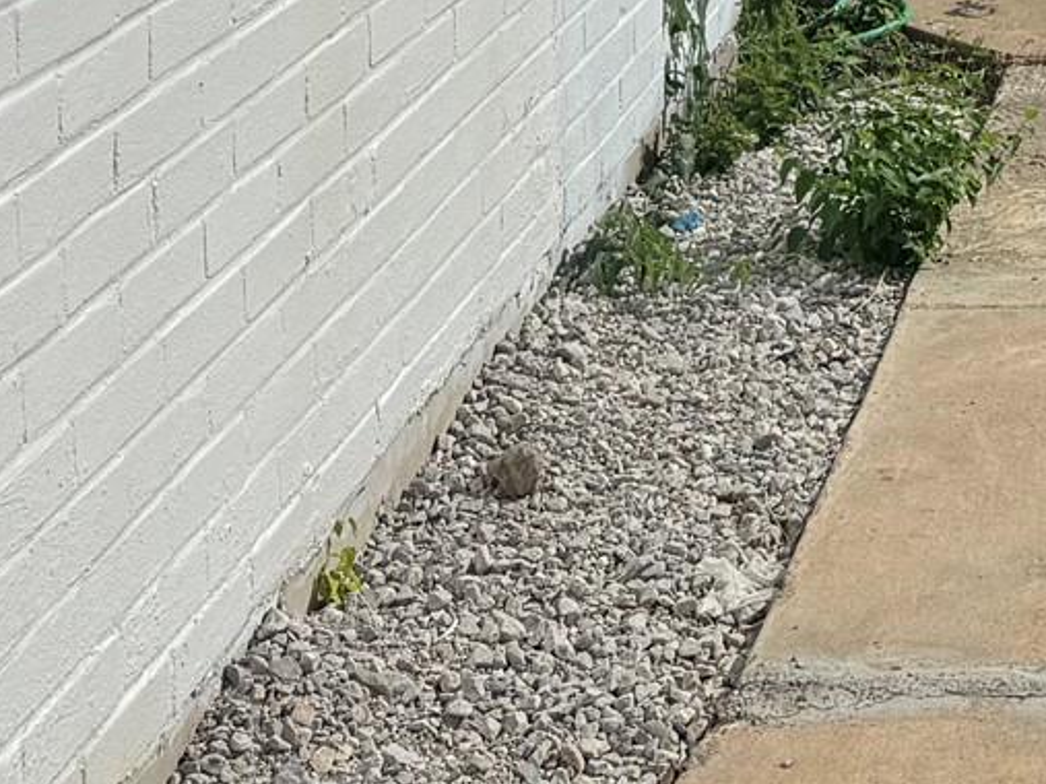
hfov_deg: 18.6
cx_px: 1411
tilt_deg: -6.3
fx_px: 2930
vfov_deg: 14.2
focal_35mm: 97
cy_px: -431
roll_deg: -0.7
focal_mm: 6.76
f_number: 1.78
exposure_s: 1/12346
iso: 80
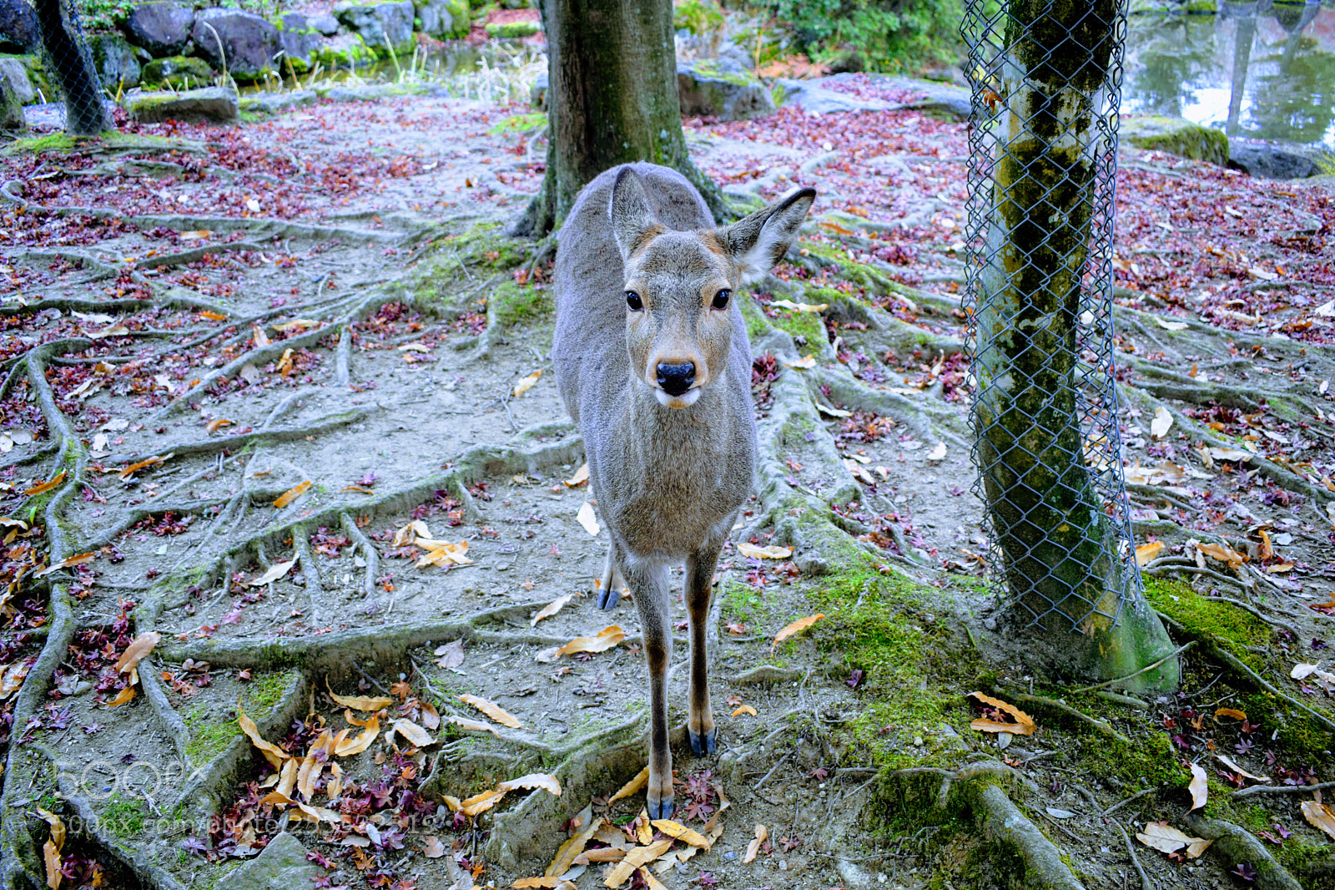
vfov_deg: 40.0
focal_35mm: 33
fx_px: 1223
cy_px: 445
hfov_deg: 57.2
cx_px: 668
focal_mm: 22
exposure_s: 1/80
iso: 400
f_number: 4.5
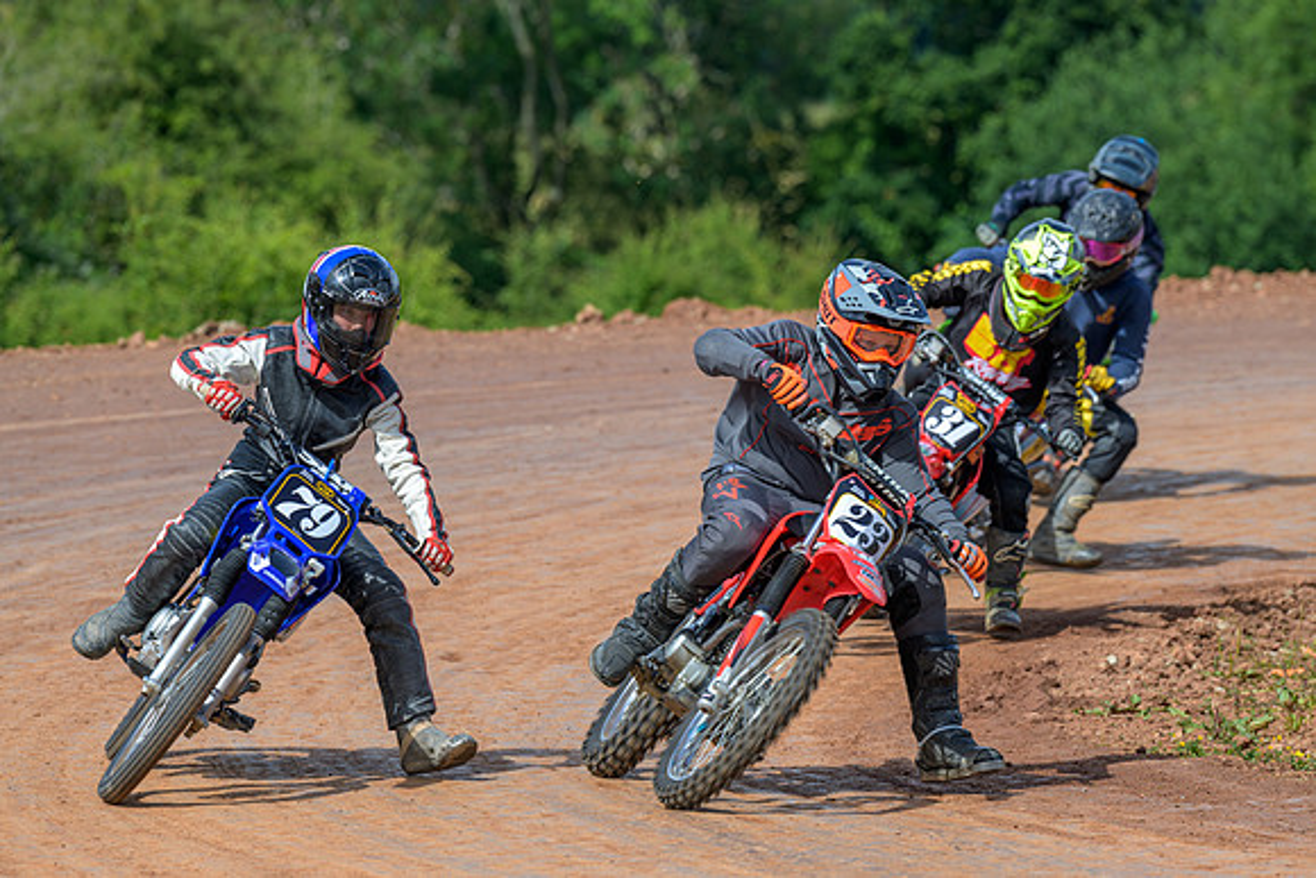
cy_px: 503
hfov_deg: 8.4
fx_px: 8936
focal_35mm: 244
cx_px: 746
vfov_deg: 5.6
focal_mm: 200
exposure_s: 1/400
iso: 72
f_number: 5
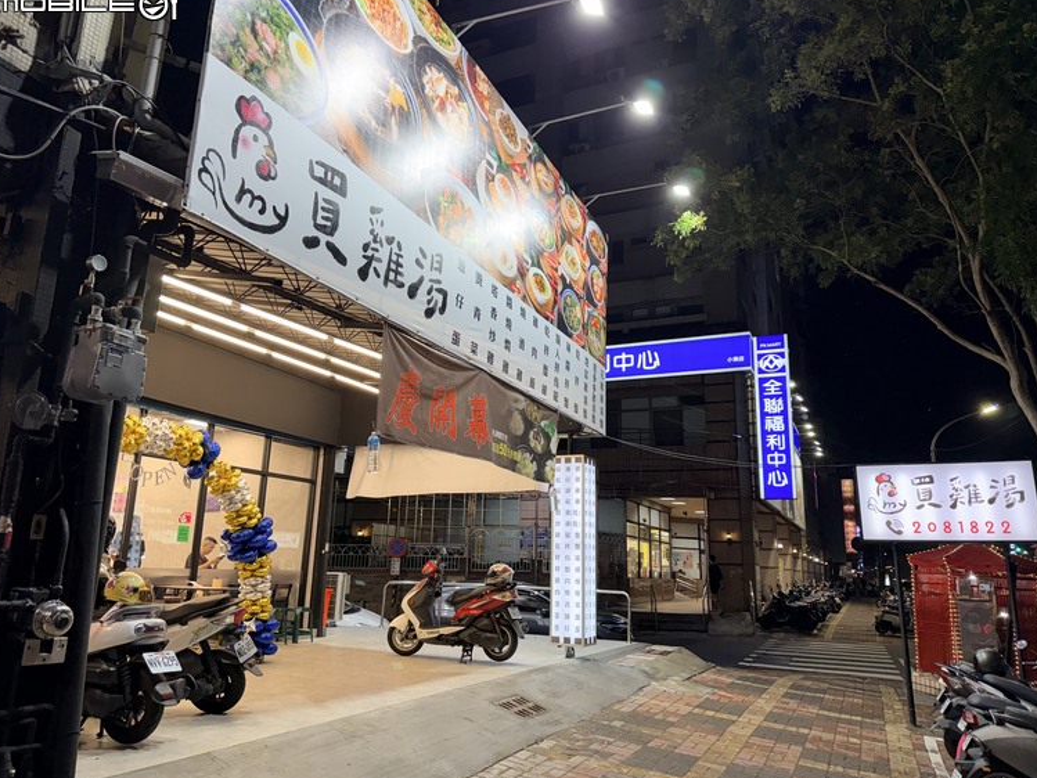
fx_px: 749
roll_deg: -1.0
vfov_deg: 54.9
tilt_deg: +13.0
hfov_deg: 69.4
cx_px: 519
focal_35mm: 25
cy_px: 384
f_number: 1.78
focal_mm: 6.76
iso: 160
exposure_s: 1/120
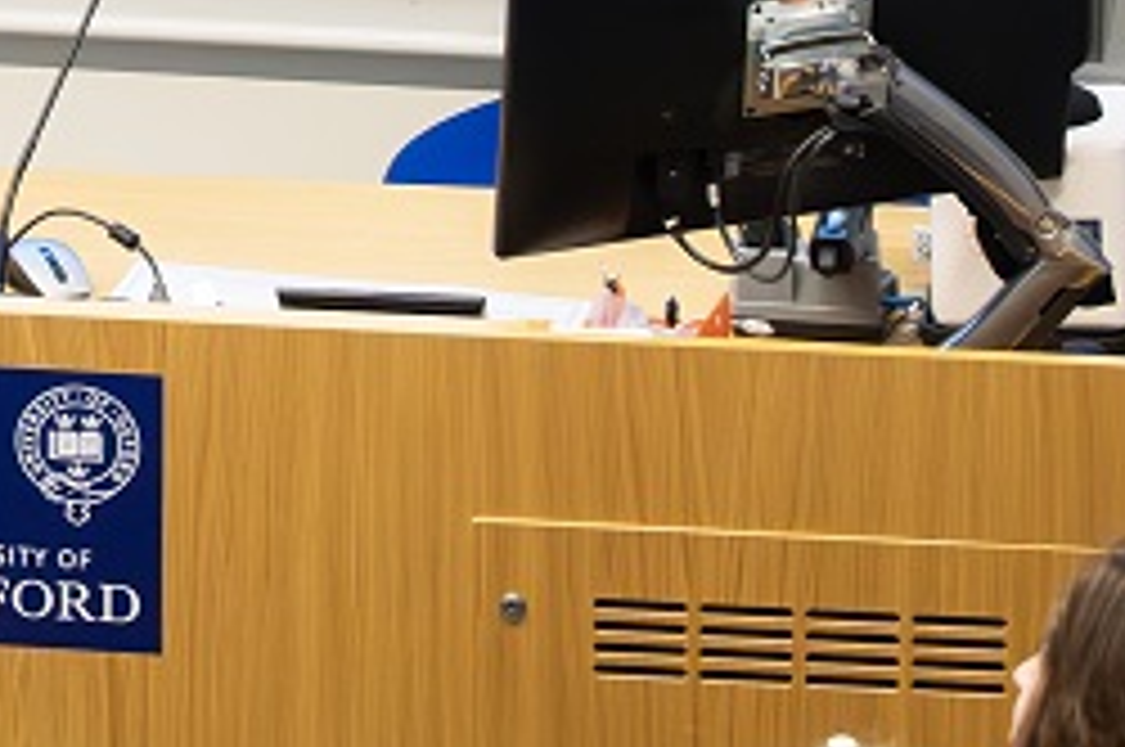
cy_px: -601
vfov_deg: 3.2
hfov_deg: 4.8
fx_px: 13108
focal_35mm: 420
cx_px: -1575
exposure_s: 1/200
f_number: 3.2
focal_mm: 70
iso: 4000
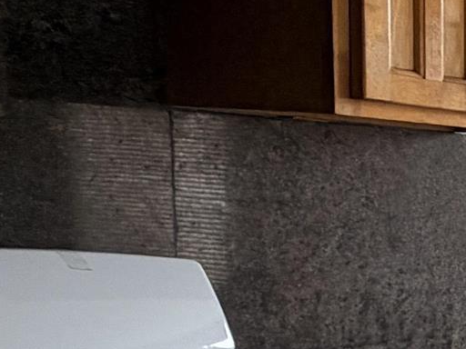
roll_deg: -2.3
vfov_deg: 17.3
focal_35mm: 84
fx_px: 1131
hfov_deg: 13.7
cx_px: 1201
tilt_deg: -6.3
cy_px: 330
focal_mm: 2.22
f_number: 2.2
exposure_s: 1/121
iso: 100
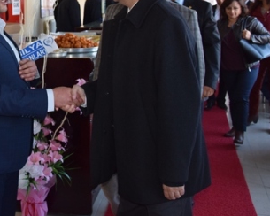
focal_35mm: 65
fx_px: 519
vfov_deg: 23.0
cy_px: 32
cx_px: 30
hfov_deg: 28.1
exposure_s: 1/125
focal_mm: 22
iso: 800
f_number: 5.6
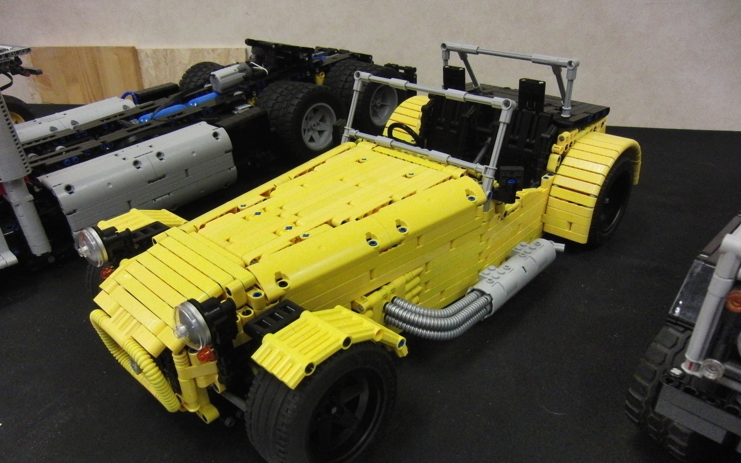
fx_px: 525
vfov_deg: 47.4
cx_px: 367
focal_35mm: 26
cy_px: 266
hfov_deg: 70.4
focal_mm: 4.3
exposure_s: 1/60
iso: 640
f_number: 3.2
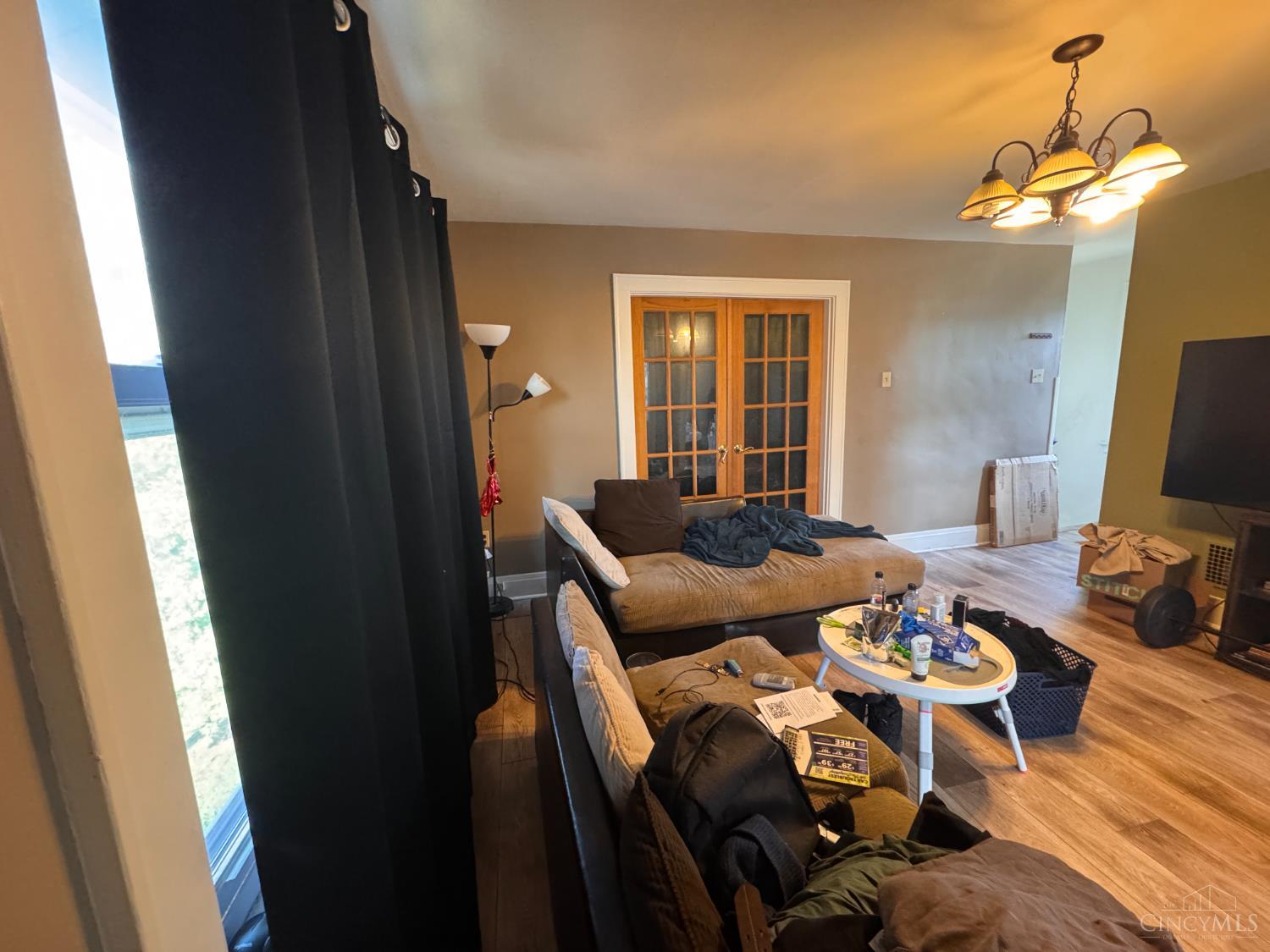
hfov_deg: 102.1
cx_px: 635
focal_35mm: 14
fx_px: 514
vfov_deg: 85.7
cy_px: 476
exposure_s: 1/60
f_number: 2.2
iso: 800
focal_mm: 2.22
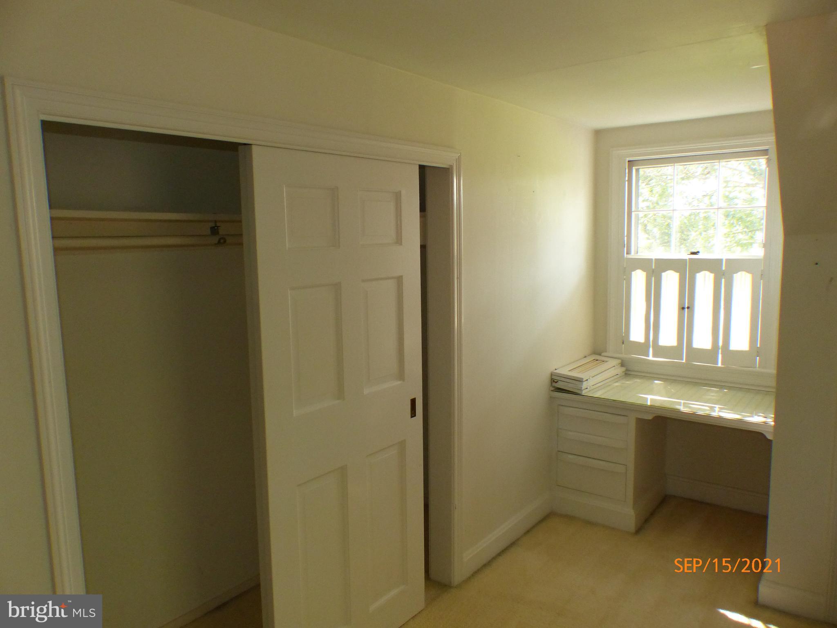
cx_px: 418
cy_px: 314
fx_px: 604
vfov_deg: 54.9
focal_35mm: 25
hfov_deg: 69.4
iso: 400
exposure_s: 1/60
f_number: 2.8
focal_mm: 4.5
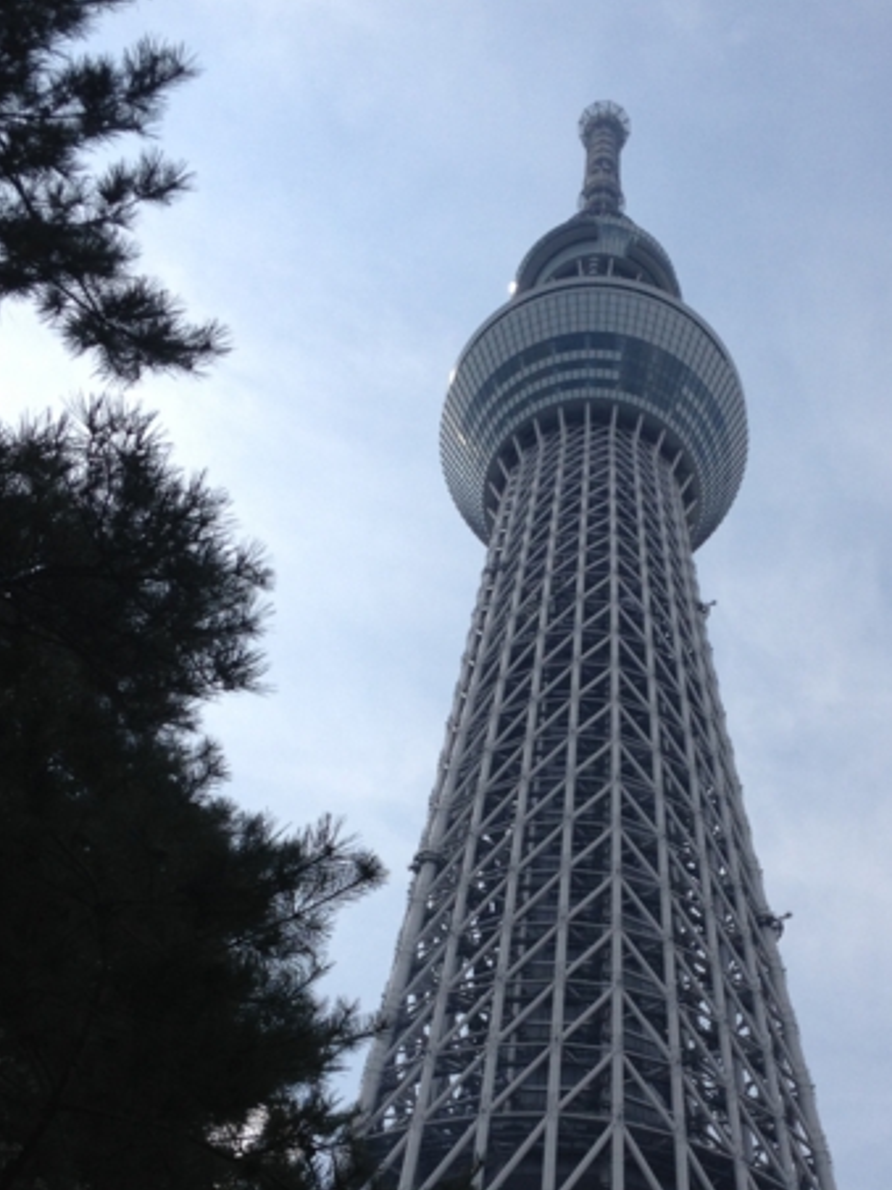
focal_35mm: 62
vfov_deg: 31.0
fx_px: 2130
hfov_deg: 23.6
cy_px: 792
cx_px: 574
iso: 50
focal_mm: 4.28
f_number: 2.4
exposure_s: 1/3067
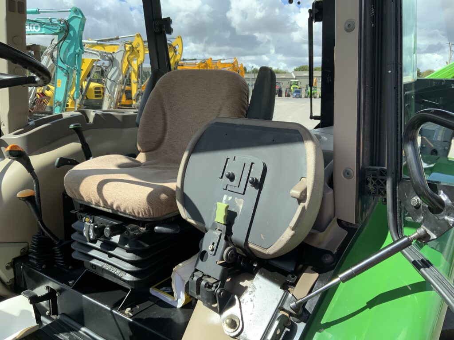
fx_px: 380
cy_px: 170
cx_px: 227
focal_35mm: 29
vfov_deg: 48.2
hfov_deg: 61.7
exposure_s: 1/739
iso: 16
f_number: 1.8
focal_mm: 3
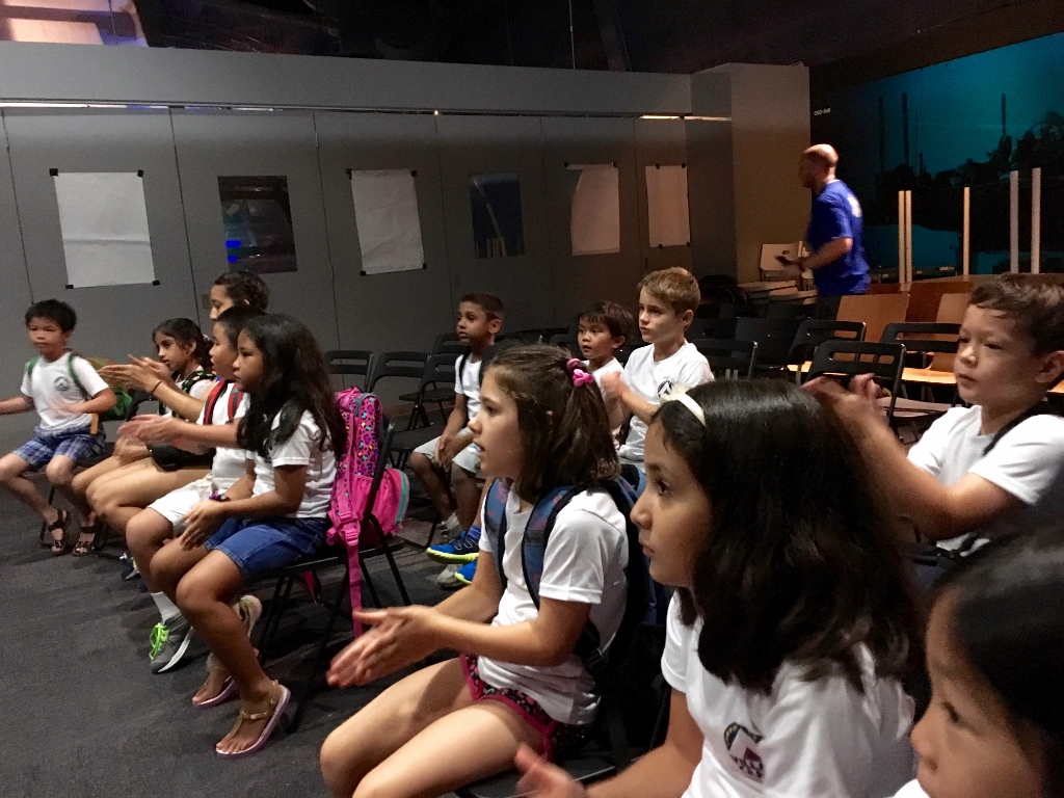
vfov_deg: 48.2
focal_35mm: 29
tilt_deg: -8.0
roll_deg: +4.1
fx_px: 891
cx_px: 532
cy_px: 399
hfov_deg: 61.7
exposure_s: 1/17
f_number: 2.2
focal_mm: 4.15
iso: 800
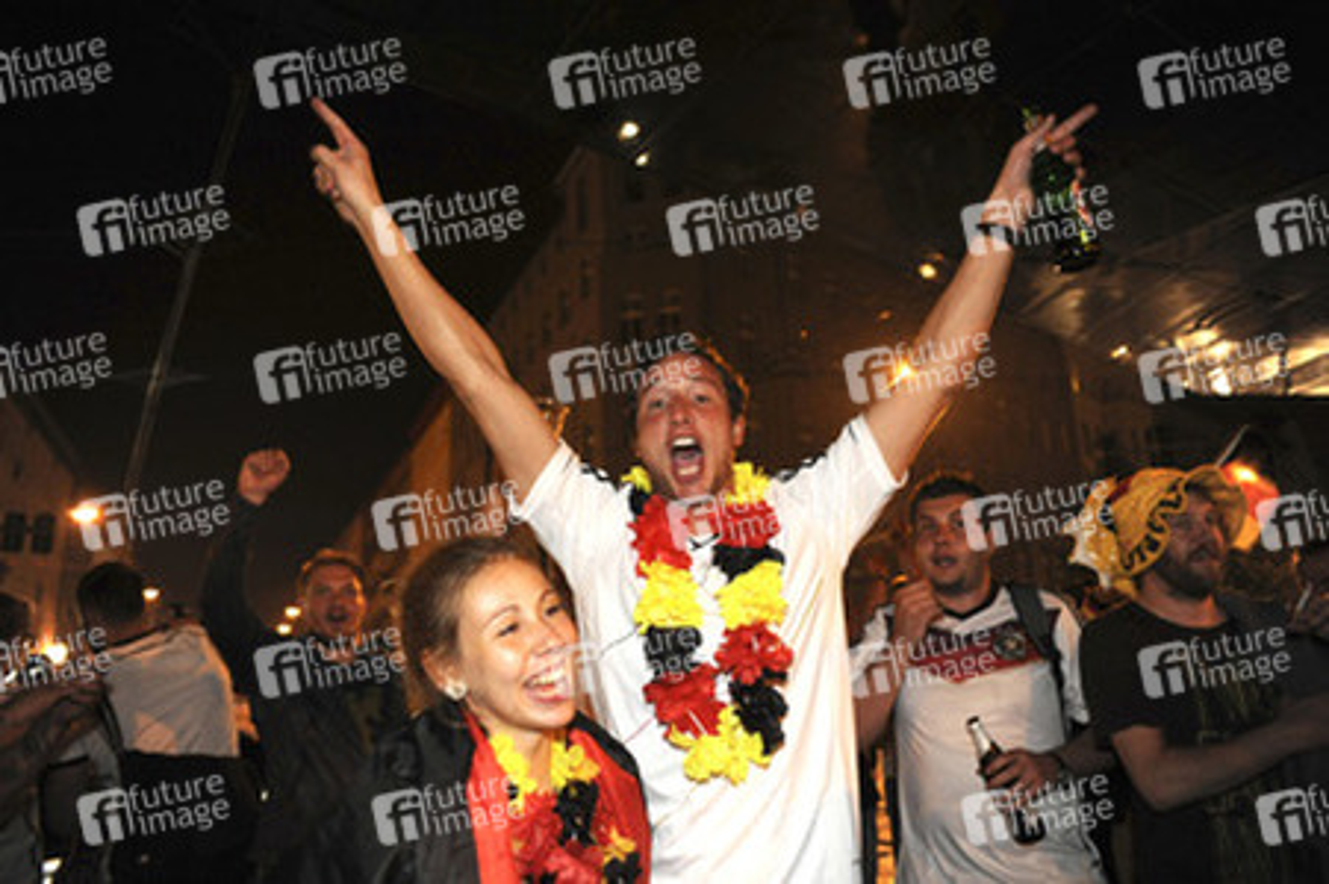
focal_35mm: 24
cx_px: 664
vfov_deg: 53.1
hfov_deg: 73.8
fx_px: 885
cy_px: 442
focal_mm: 24
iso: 2000
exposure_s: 1/60
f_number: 2.8
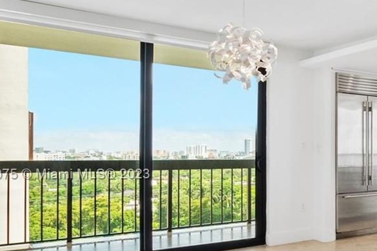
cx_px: 459
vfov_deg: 32.3
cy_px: 175
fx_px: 429
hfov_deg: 36.1
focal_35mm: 41
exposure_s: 1/50
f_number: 8
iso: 200
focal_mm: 10
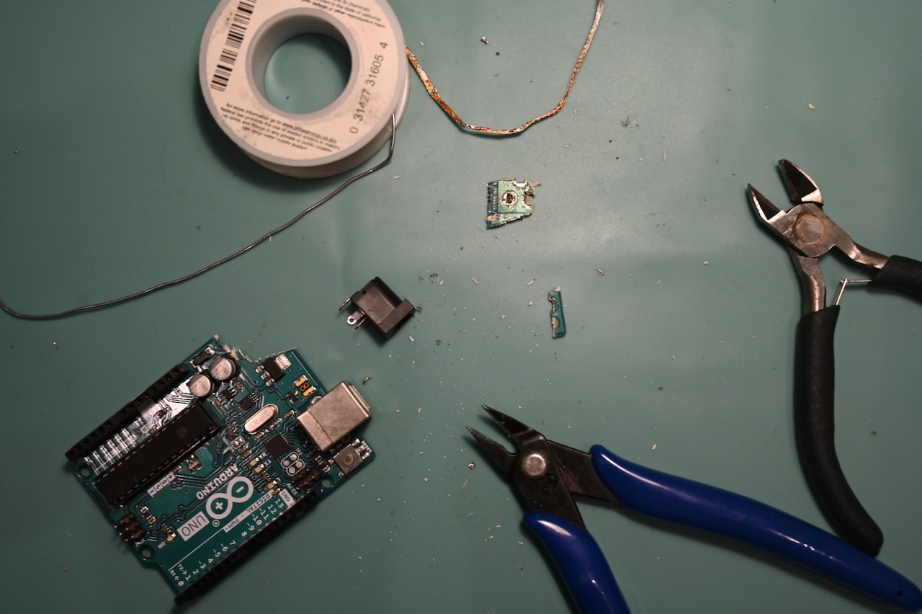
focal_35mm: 43
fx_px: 1101
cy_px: 307
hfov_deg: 45.5
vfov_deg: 31.2
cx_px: 461
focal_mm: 43
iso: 400
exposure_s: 1/250
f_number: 4
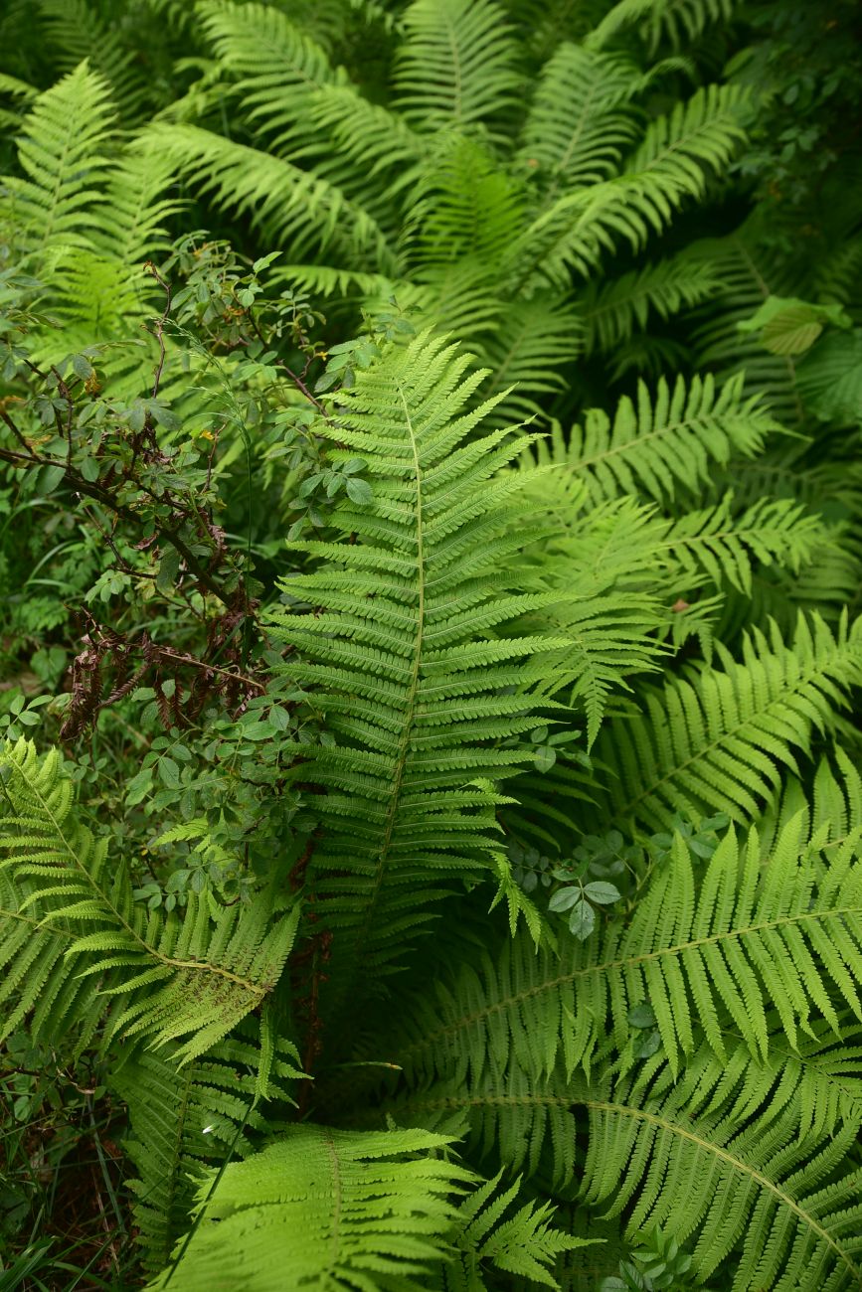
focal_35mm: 32
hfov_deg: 41.1
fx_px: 1149
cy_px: 646
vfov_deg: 58.7
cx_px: 431
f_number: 5
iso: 250
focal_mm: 32
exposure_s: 1/125
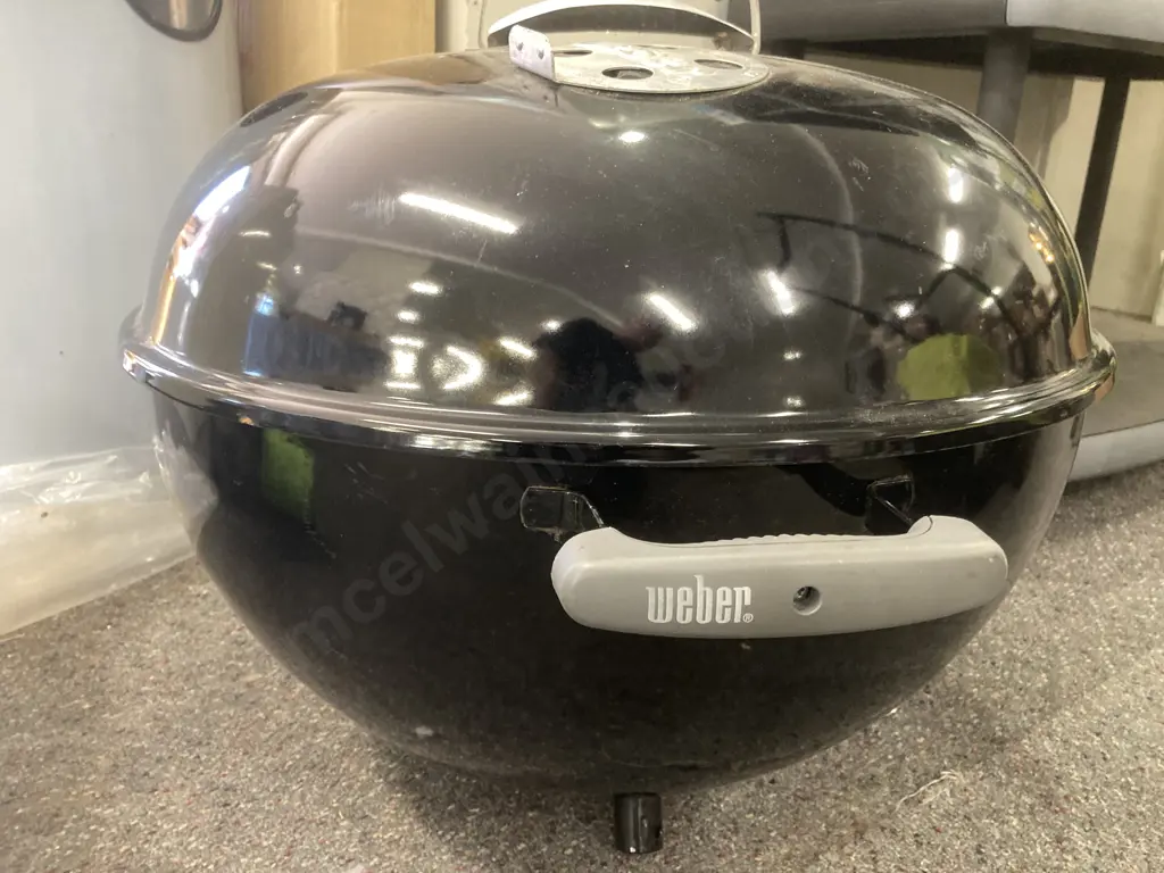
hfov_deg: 63.4
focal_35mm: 28
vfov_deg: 49.7
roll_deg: -0.2
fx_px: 942
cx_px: 582
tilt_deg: -19.1
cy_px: 436
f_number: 1.8
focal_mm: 3.99
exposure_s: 1/33
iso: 250
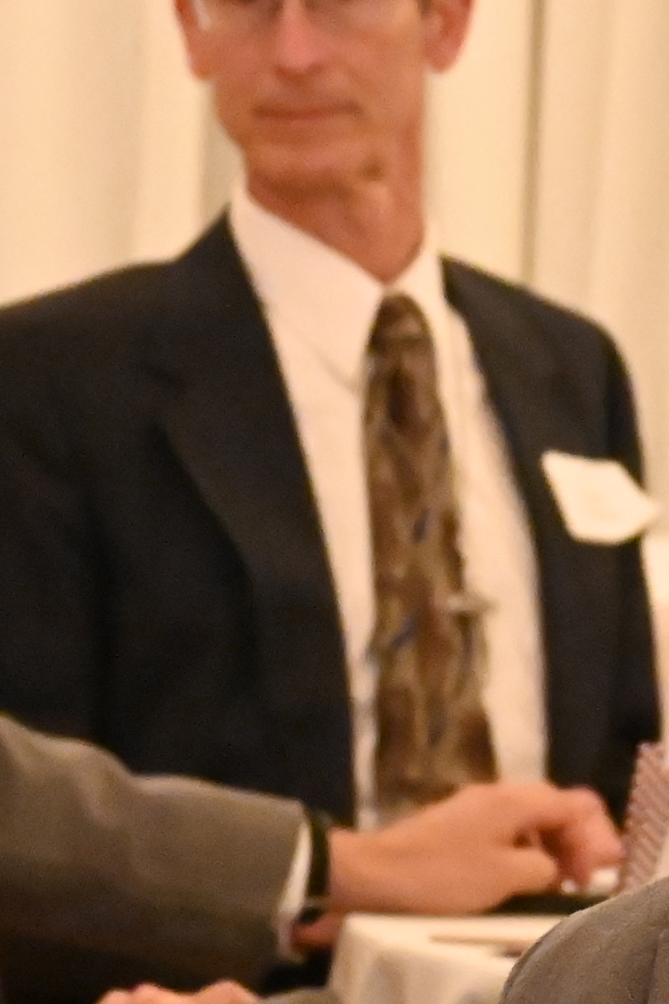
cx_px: 1040
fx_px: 18363
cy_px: 750
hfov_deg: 2.1
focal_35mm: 659
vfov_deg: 3.1
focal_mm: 100
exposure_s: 1/50
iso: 6400
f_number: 5
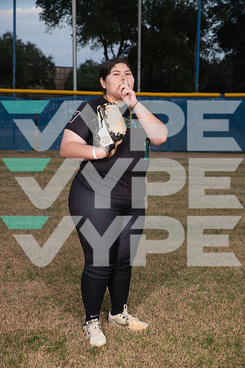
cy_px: 184
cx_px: 122
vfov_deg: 35.6
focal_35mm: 56
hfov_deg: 24.2
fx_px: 572
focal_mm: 56
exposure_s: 1/320
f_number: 6.3
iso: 320
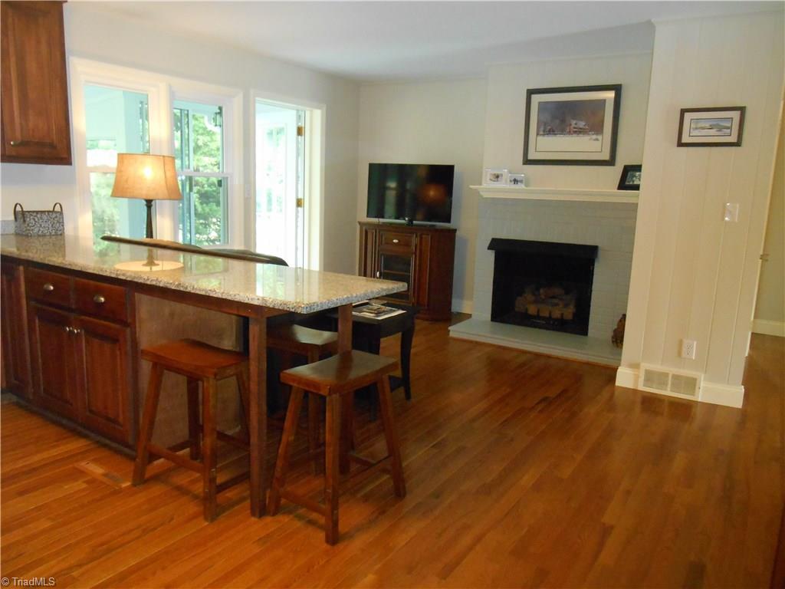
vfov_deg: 53.1
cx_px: 392
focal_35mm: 26
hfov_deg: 67.3
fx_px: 590
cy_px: 294
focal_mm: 4.7
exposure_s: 1/25
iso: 800
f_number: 3.4
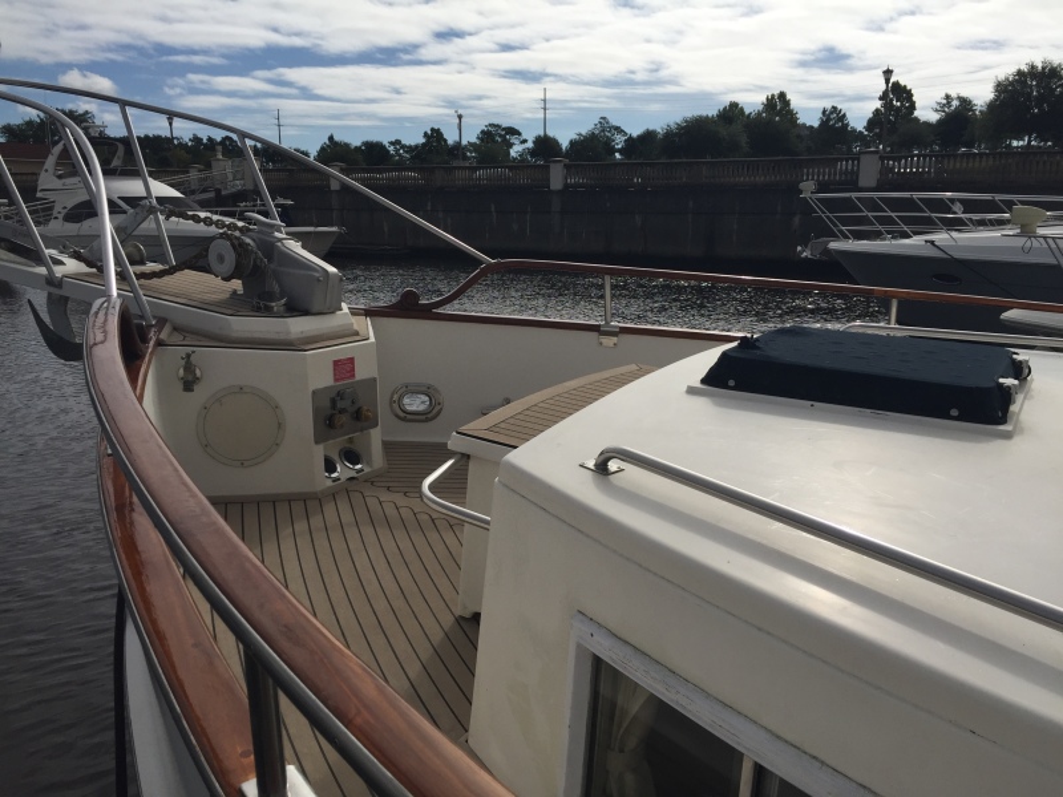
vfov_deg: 48.2
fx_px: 891
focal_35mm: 29
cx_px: 532
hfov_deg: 61.7
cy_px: 398
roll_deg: -1.1
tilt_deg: -10.1
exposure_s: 1/6623
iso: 32
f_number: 2.2
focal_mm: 4.15
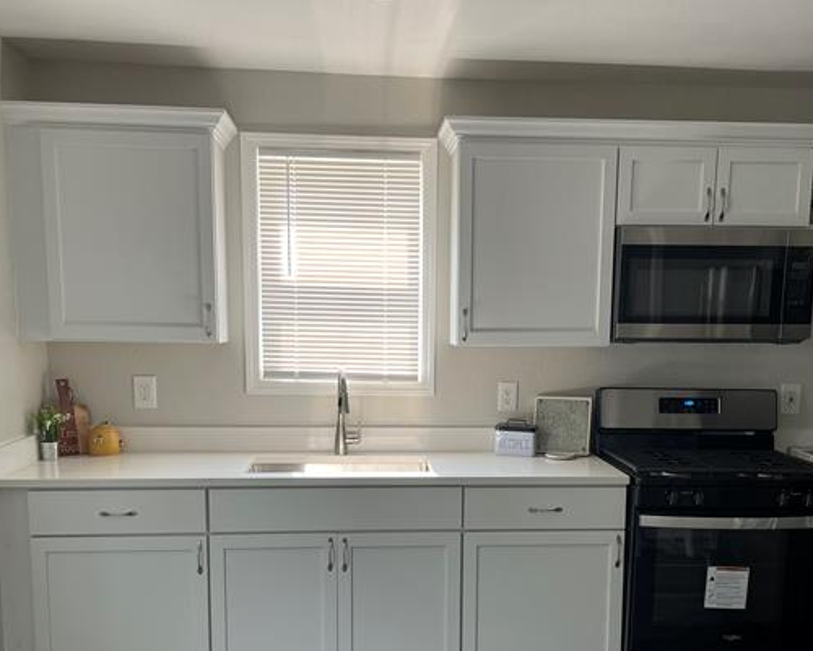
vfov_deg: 37.5
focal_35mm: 39
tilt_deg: -7.4
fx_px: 938
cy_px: 465
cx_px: 431
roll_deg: +0.1
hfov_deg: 46.8
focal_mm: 4.2
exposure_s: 1/108
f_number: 1.6
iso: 125
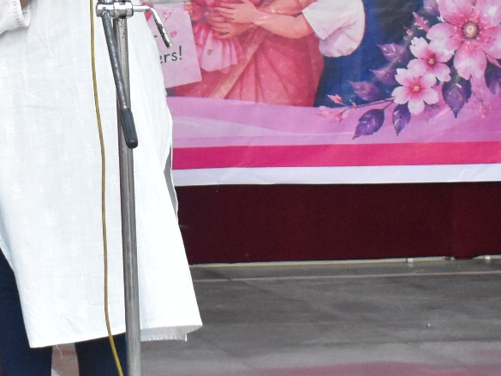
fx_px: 2056
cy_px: -81
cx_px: -224
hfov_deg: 13.2
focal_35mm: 142
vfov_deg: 10.3
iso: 3200
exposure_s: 1/500
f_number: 4
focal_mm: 24
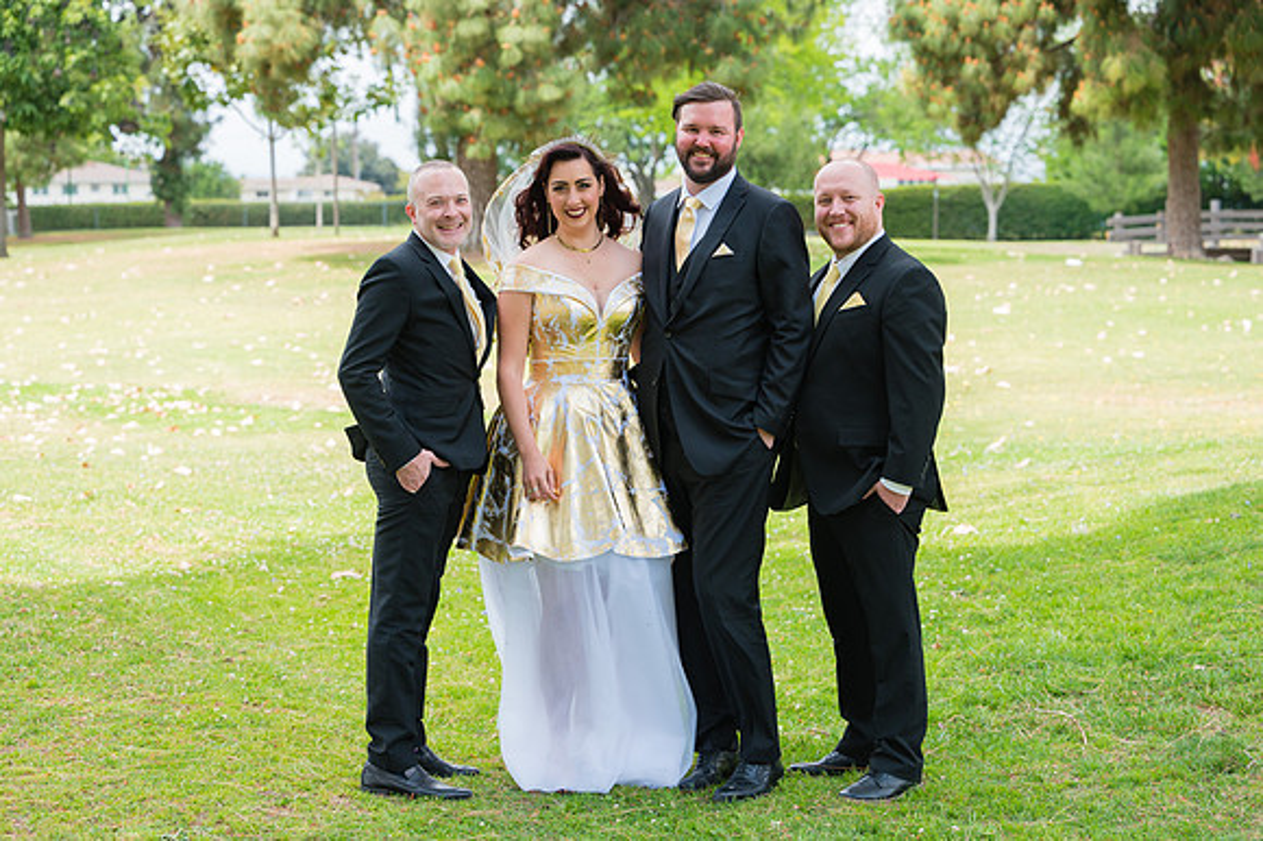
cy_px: 420
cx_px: 632
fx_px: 2454
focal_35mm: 70
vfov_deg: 19.4
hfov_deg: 28.9
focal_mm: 70
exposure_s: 1/1600
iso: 500
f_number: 4
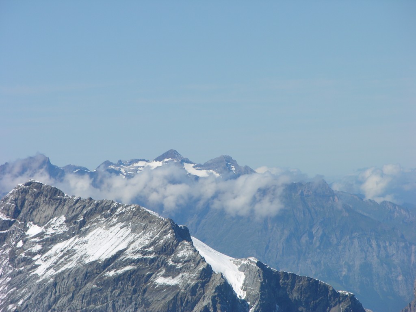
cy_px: 156
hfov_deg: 7.1
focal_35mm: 280
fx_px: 3365
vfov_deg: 5.3
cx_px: 208
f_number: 6.6
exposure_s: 1/348
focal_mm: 71.2
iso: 50
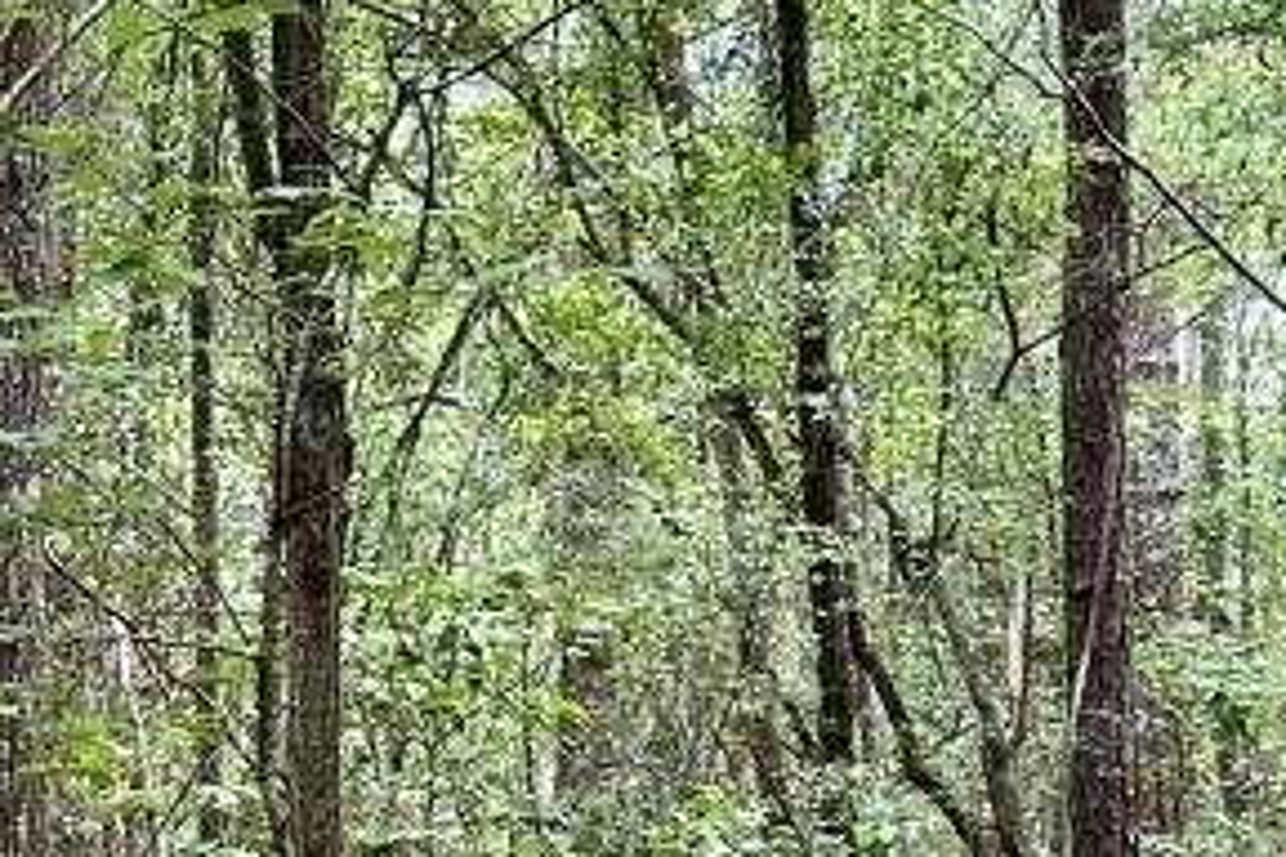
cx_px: -109
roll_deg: -1.1
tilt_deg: +4.7
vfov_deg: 11.0
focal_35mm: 125
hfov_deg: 16.0
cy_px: 607
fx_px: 4465
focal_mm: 5.7
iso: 64
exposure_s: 1/121
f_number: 1.5
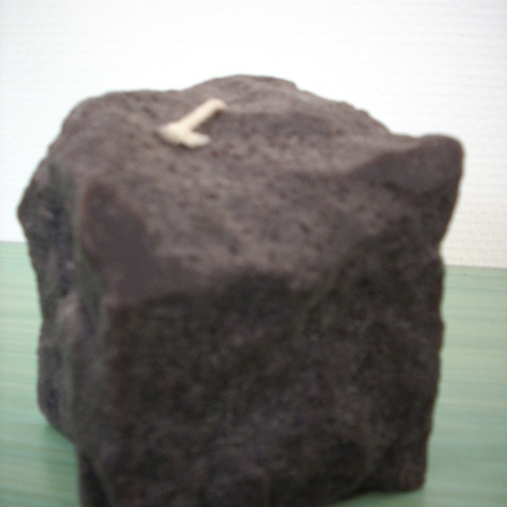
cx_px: 255
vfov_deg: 38.3
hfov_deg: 38.3
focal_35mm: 44
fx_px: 729
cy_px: 256
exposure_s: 1/4
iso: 104
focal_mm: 6.2
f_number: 2.8
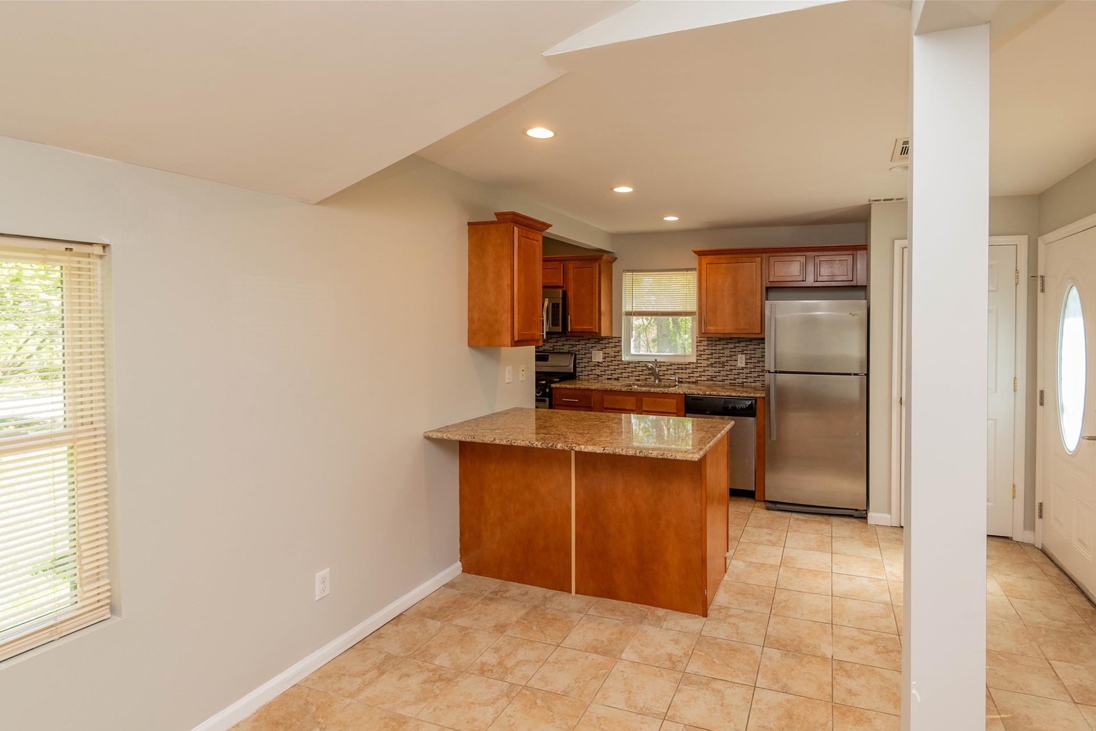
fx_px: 487
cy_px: 389
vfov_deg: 73.7
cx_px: 580
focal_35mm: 16
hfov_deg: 96.6
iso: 800
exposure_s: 1/60
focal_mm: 10
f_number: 5.6
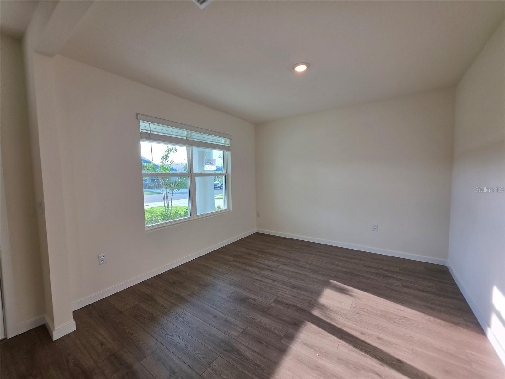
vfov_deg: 89.9
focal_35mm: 13
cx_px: 252
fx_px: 190
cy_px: 190
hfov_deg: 106.2
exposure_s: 1/120
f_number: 1.9
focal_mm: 2.2
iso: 20
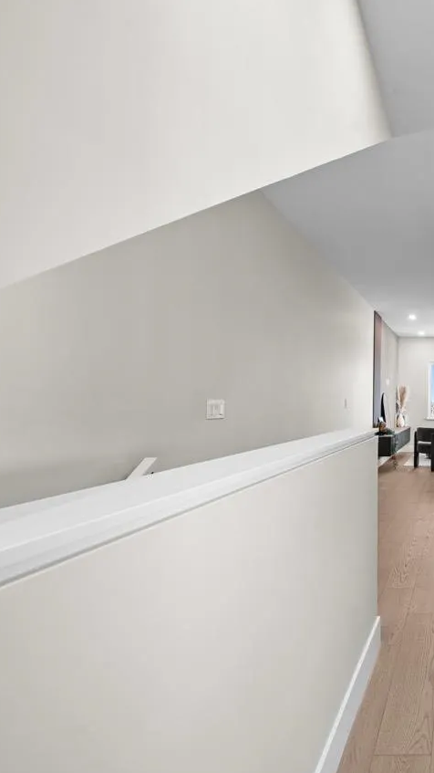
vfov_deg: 89.6
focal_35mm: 19
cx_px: 468
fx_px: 389
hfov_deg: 45.3
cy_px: 386
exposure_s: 1/3
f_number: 8
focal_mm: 12
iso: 100
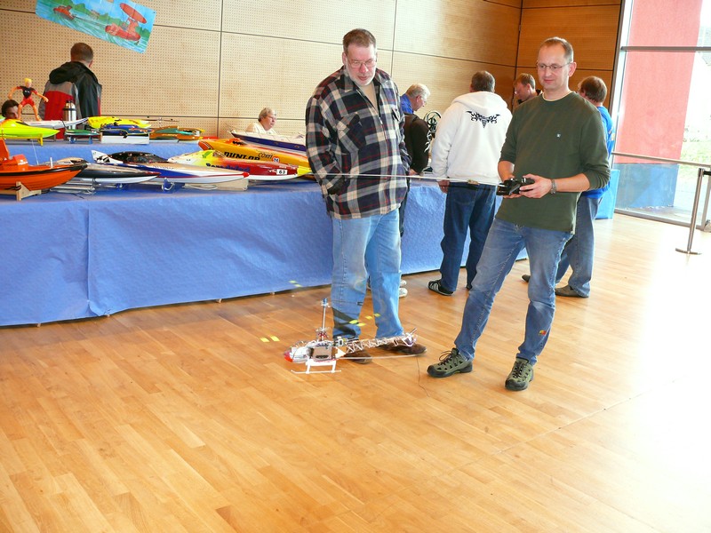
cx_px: 356
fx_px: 719
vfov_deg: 40.7
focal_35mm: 35
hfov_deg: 52.6
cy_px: 266
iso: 200
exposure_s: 1/50
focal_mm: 7.4
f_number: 2.8
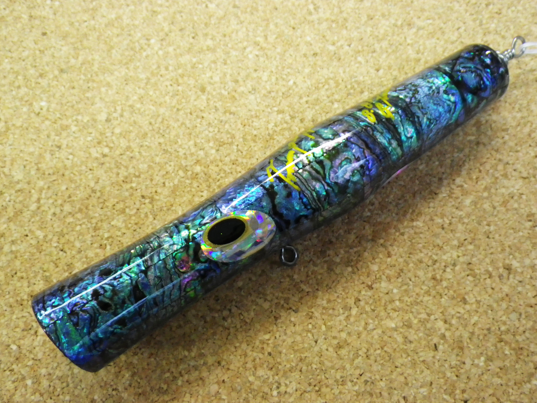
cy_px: 202
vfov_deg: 41.8
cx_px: 268
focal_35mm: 34
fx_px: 527
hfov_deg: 54.0
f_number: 3.8
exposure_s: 1/50
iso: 400
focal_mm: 6.1
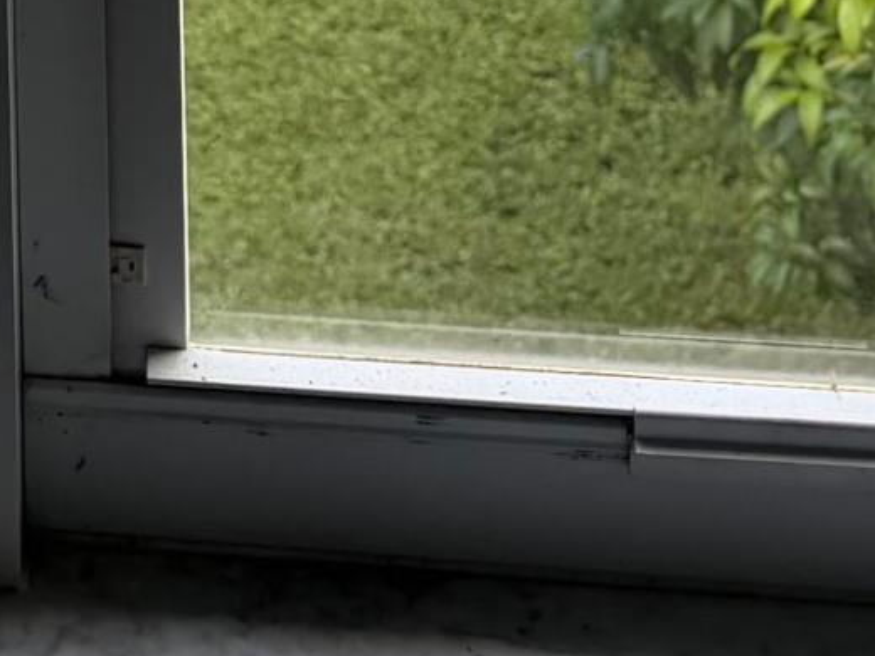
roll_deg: +2.4
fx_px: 3362
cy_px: -912
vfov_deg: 9.8
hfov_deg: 13.8
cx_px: -512
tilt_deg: -12.7
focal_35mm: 133
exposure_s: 1/607
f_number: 1.78
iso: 100
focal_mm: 6.76
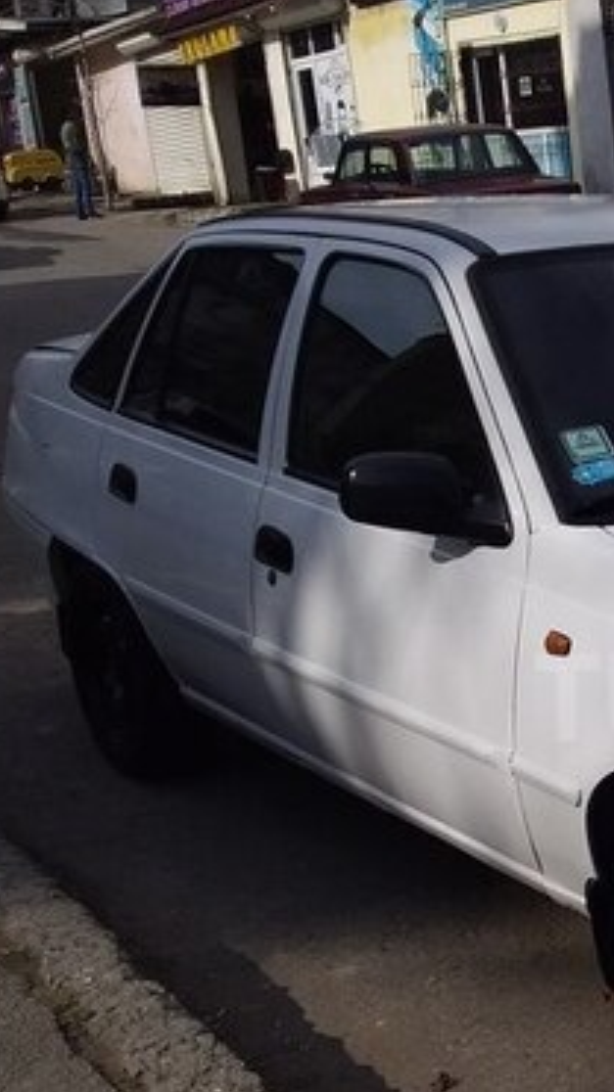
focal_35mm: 60
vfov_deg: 34.7
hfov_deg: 18.4
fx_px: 1738
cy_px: 697
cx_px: 834
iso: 40
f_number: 2.2
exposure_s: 1/3295
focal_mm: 3.3
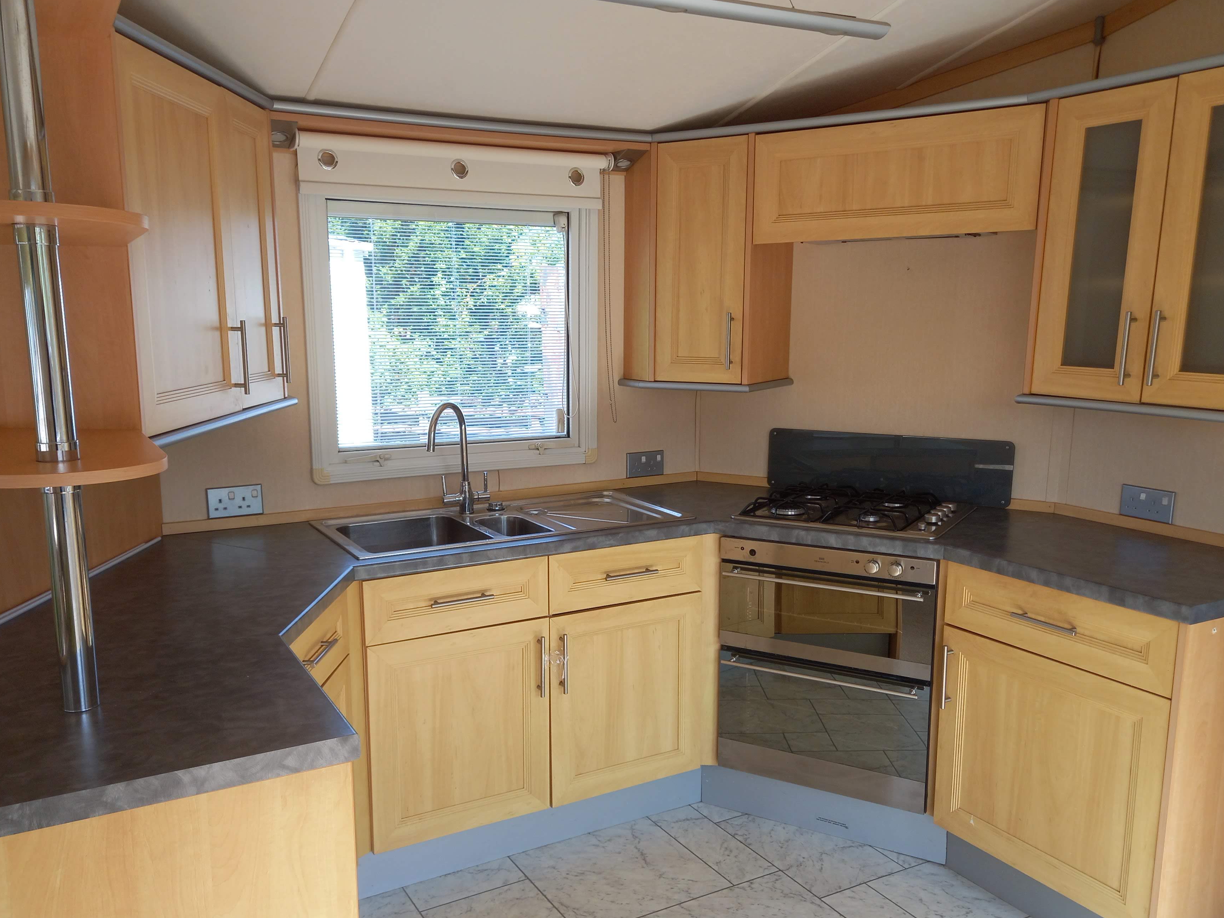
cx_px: 587
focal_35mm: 29
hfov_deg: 61.6
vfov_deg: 48.1
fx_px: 1025
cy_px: 510
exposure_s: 1/120
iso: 50
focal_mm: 4.6
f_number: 2
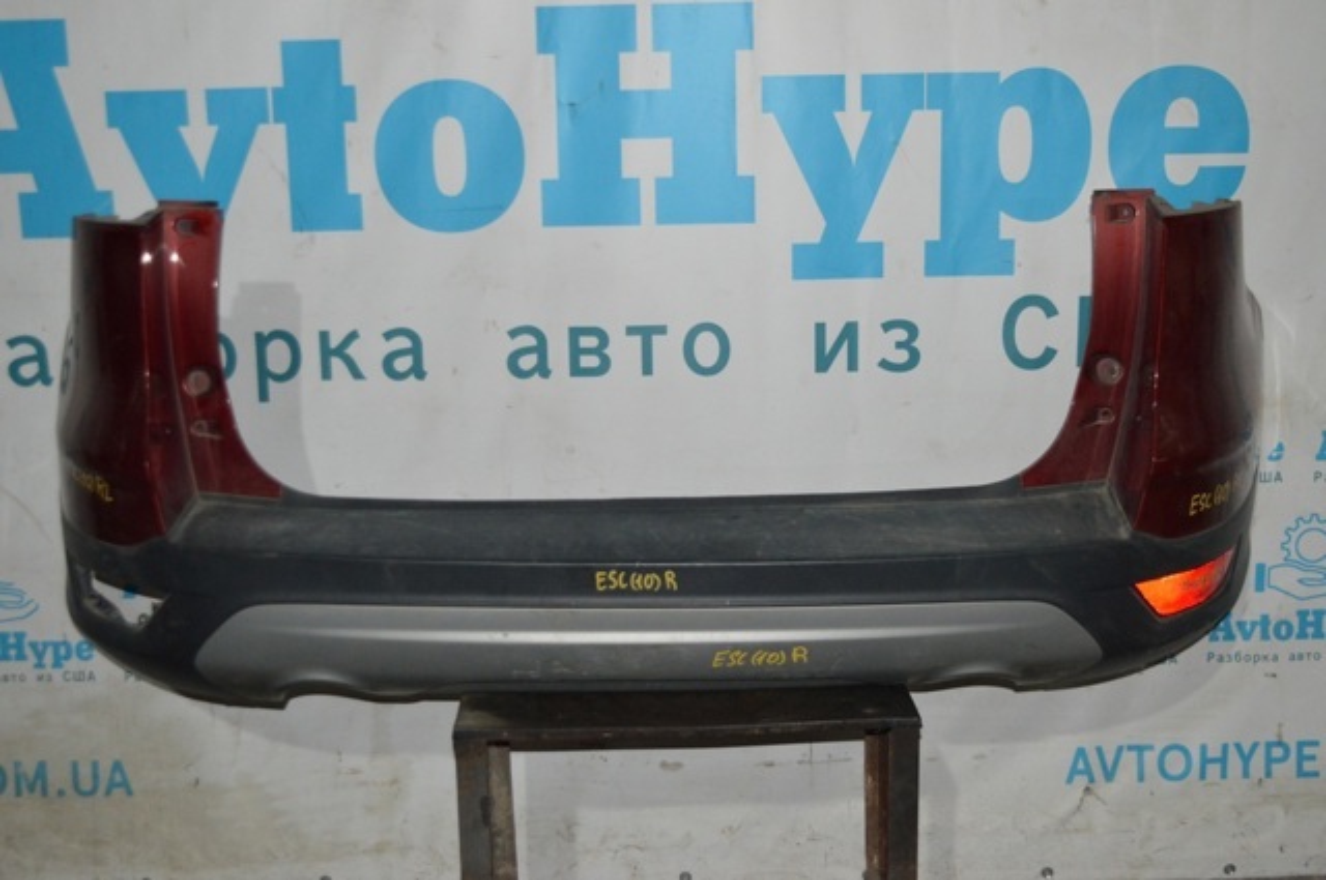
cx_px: 663
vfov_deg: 26.4
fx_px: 1876
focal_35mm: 51
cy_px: 440
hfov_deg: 38.9
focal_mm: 34
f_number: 4.5
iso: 1800
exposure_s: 1/30
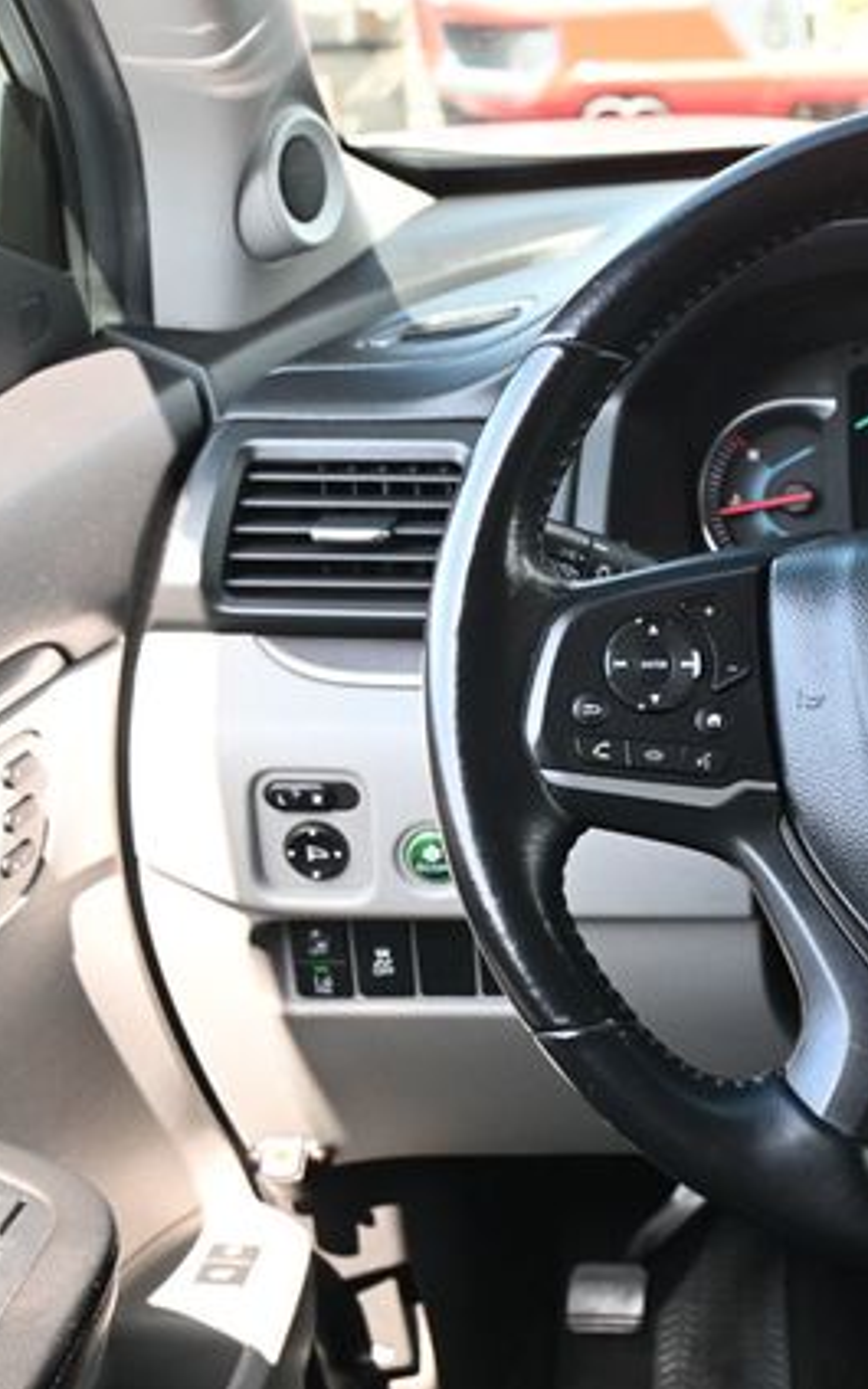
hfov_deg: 20.3
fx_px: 2271
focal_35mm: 60
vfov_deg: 34.0
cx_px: 1025
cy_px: 694
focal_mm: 26
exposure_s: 1/125
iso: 640
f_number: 4.5
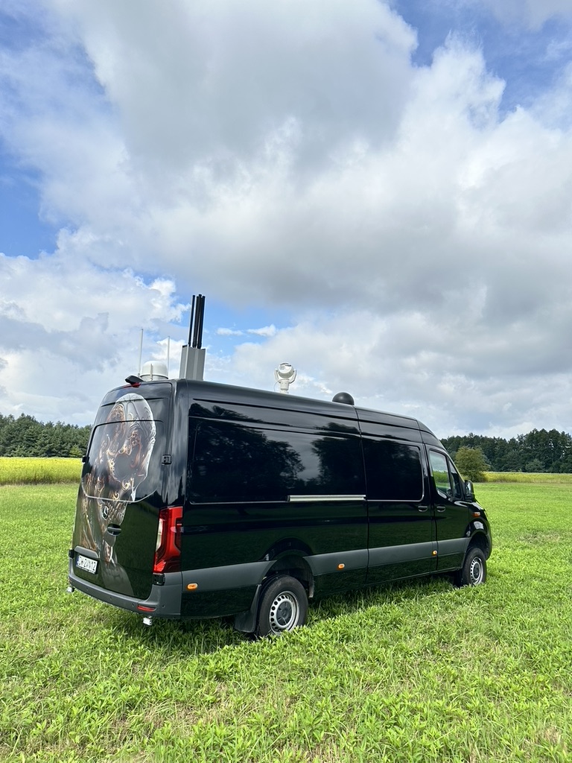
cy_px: 382
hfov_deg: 56.8
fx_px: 529
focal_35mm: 24
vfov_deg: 71.6
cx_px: 286
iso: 80
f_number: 1.78
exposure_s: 1/4184
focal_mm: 6.86
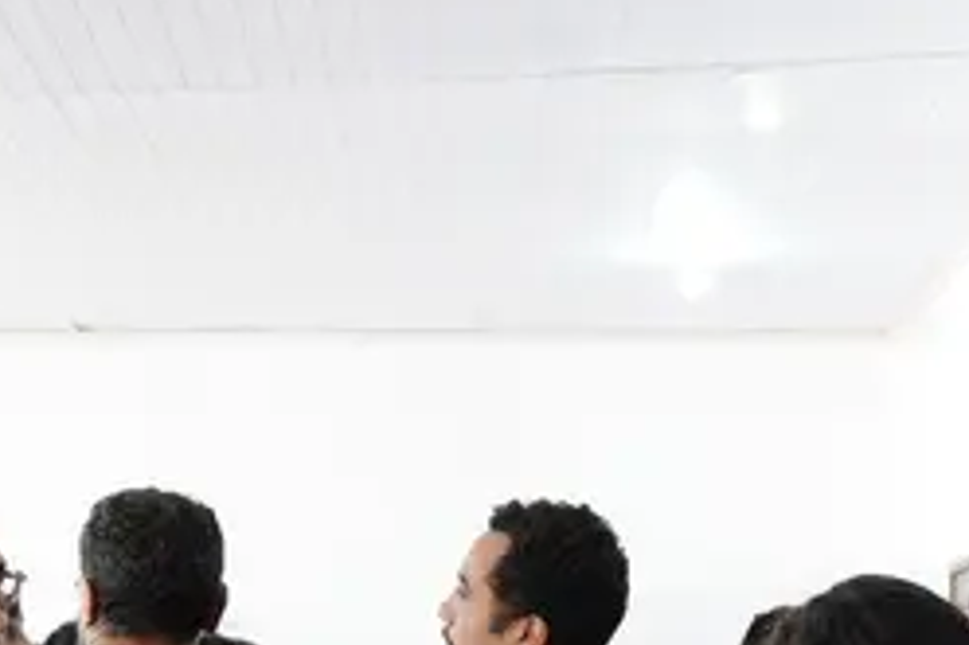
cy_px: 1095
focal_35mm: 125
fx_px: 3362
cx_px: 449
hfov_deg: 16.4
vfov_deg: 10.4
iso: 2500
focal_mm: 24
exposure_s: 1/160
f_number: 2.8
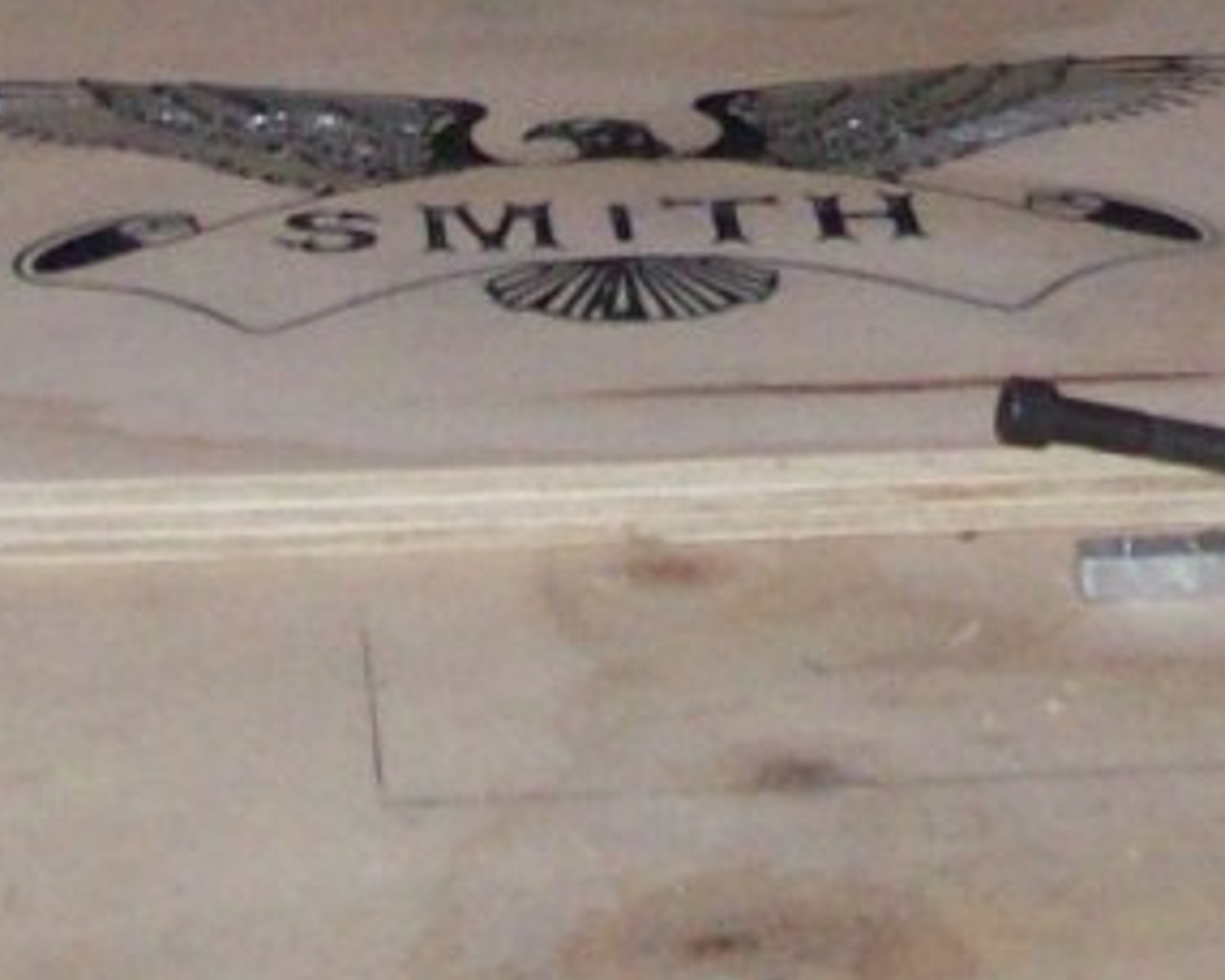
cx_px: 964
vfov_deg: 9.6
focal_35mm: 157
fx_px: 5694
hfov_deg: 12.2
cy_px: -381
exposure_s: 1/64
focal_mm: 6
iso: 200
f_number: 2.7
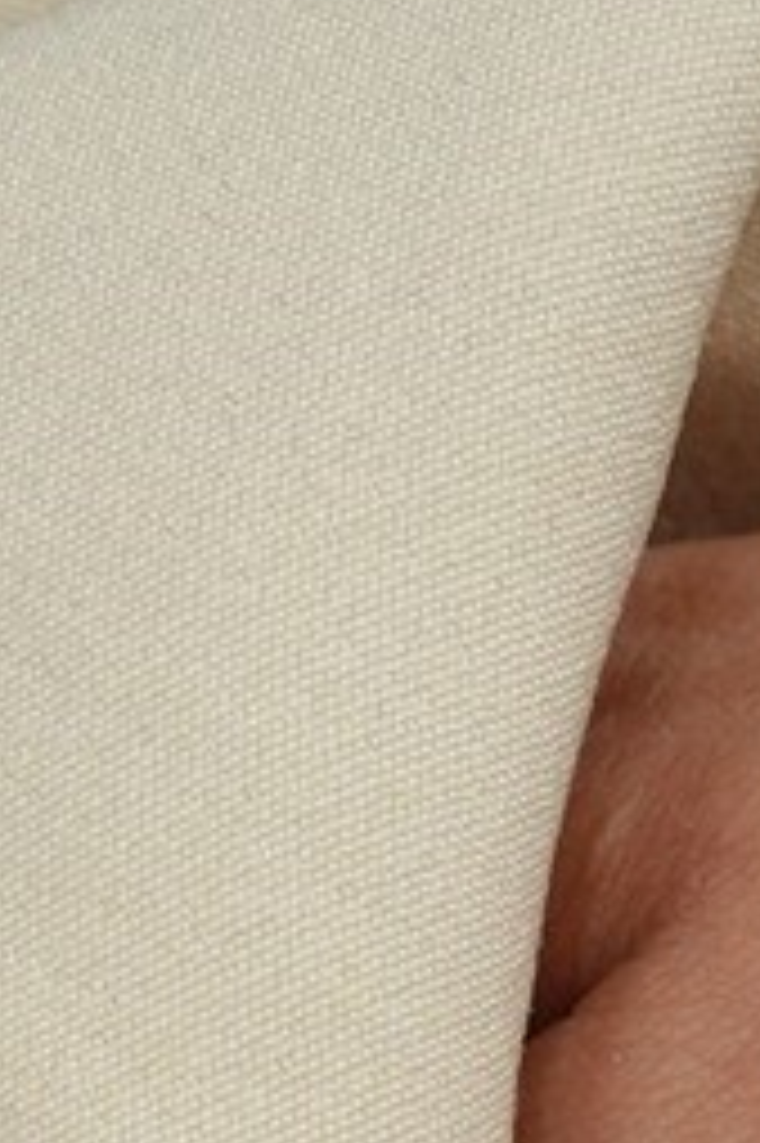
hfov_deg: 3.1
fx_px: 14173
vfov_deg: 4.5
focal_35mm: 447
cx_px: 1520
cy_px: 3213
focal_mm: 70
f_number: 8
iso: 640
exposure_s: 1/160
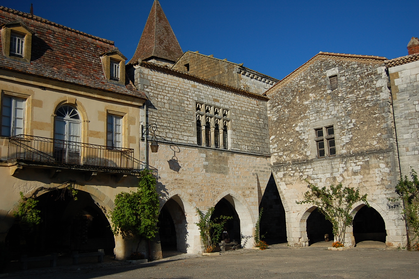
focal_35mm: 39
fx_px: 454
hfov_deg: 49.6
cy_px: 140
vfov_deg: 34.1
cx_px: 210
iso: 250
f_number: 4.2
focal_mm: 26
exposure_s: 1/1000
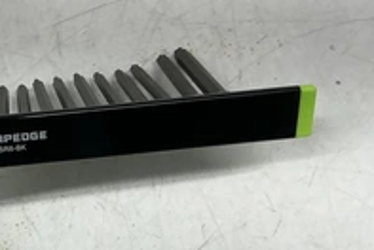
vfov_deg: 22.7
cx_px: 27
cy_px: 206
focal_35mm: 59
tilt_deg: -62.2
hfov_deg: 32.0
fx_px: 614
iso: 32
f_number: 1.8
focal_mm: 3
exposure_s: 1/120
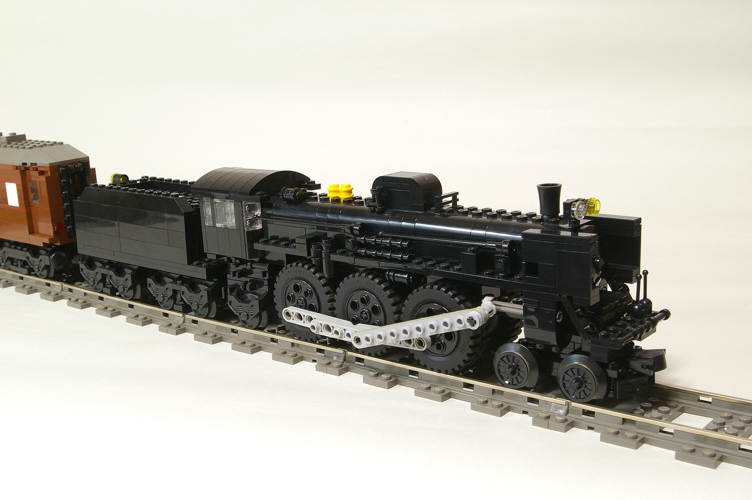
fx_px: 971
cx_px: 376
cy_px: 250
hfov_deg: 42.4
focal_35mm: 46
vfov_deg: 28.9
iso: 200
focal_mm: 31
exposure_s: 2
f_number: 16
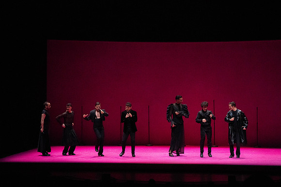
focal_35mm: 145
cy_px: 94
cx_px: 140
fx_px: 1132
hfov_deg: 14.2
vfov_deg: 9.5
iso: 25600
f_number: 10
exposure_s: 1/400
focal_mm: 145
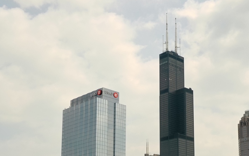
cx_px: 144
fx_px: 441
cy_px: 169
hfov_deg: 31.5
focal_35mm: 65
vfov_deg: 19.3
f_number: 6.3
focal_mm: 10.26
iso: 100
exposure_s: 1/800
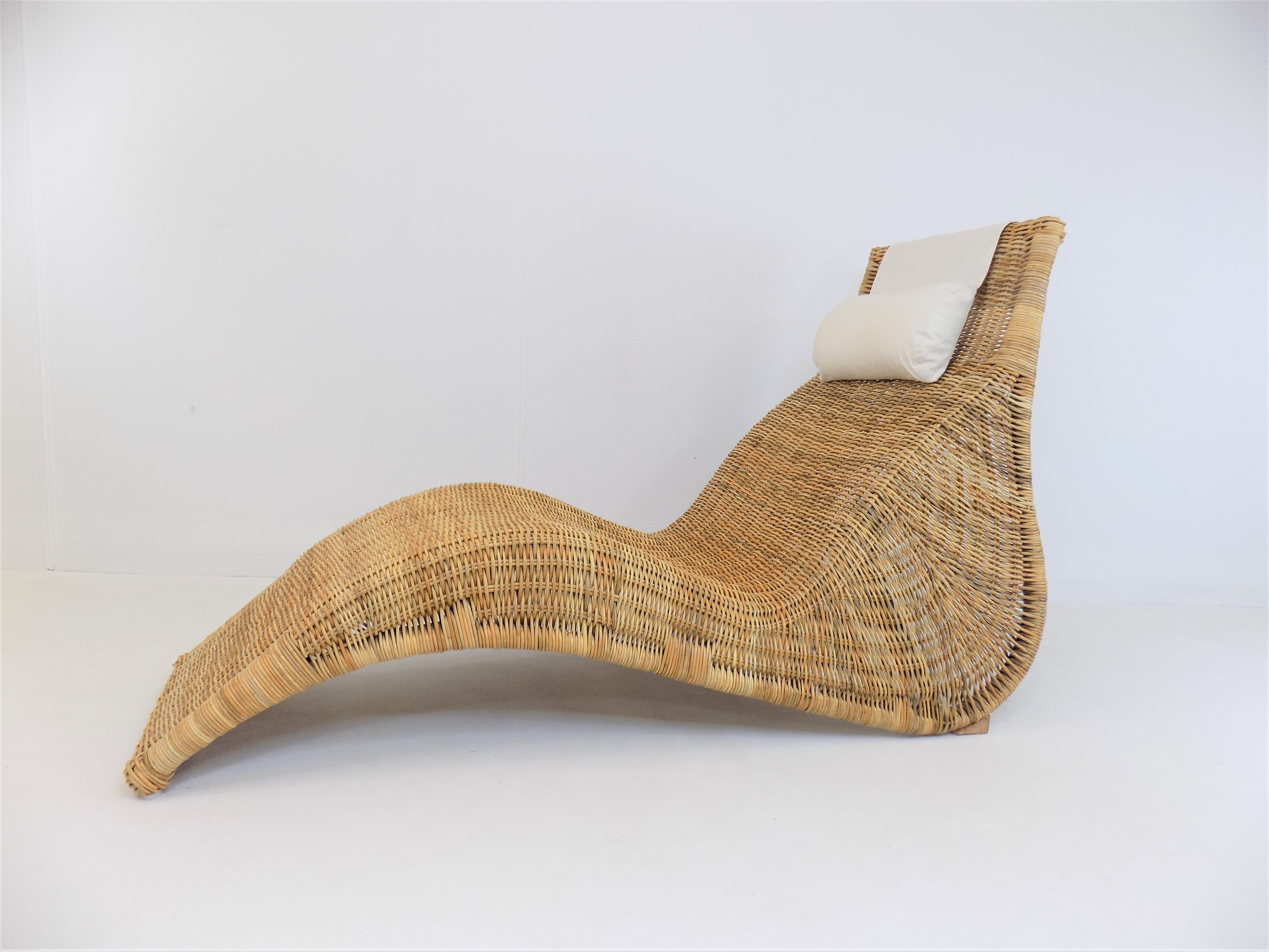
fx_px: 843
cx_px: 634
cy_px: 476
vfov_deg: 58.9
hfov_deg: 73.9
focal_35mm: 23
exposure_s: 1/50
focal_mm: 4
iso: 80
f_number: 3.1
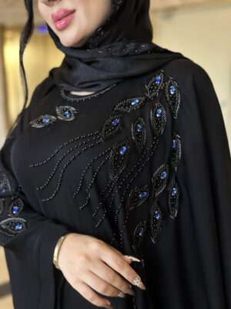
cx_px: 116
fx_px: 427
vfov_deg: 39.7
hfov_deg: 30.3
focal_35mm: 48
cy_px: 154
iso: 160
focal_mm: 6.86
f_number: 1.78
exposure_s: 1/100
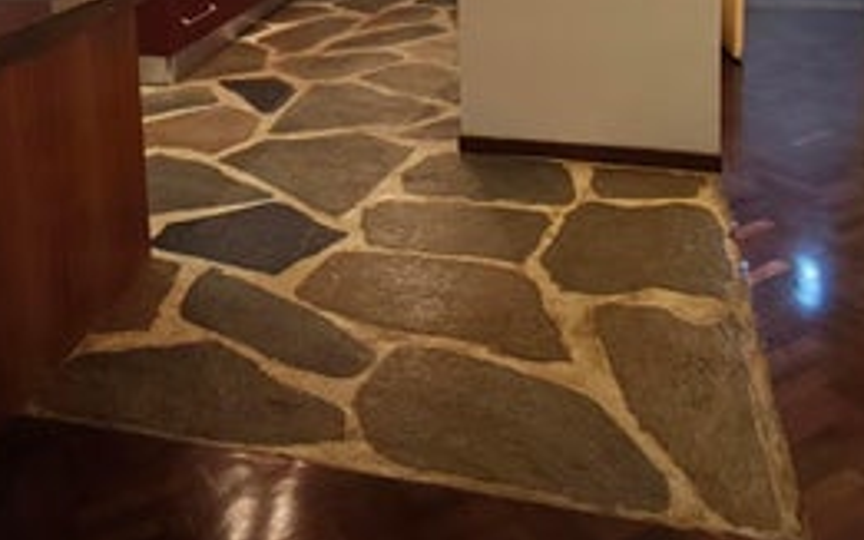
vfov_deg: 29.3
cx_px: 323
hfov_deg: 49.9
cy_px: -66
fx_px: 918
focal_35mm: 39
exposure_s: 1/12.5
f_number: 2.2
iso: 800
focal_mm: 1.65
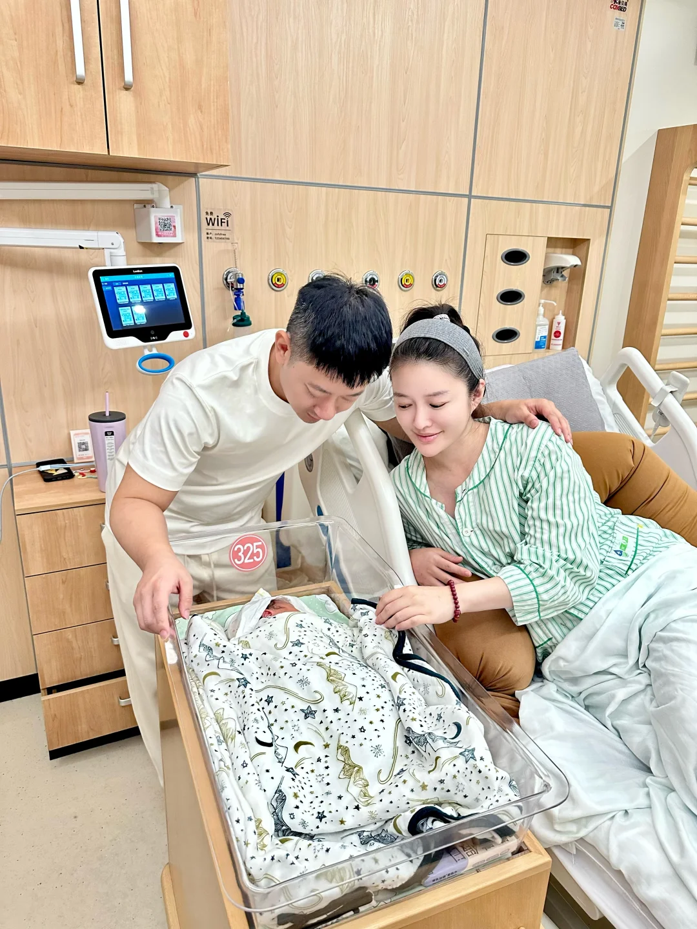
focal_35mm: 24
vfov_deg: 71.6
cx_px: 348
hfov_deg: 56.8
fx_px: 644
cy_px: 464
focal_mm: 6.86
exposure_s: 1/50
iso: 320
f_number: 1.78
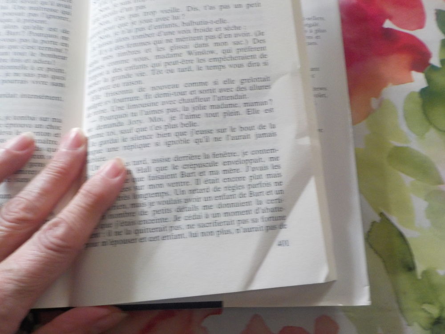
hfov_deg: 60.0
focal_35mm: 30
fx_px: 386
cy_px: 167
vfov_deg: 46.8
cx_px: 222
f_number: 3.3
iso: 400
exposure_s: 1/30
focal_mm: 4.1
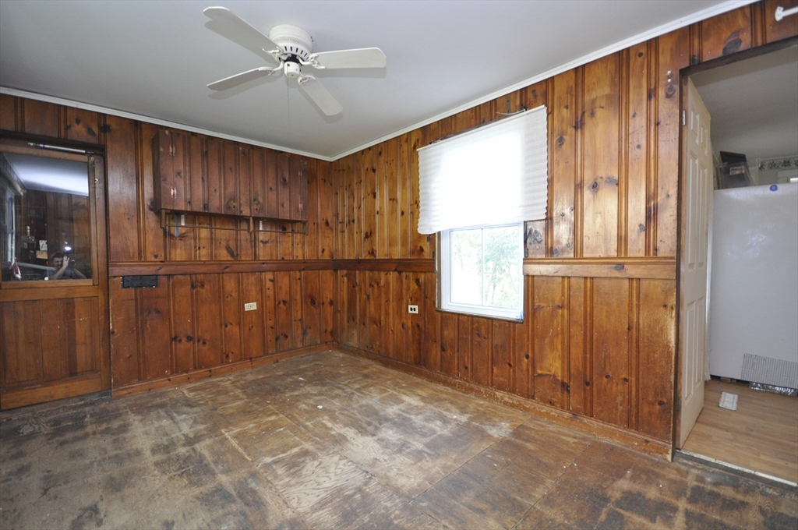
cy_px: 265
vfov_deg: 77.2
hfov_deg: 100.5
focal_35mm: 15
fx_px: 332
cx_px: 399
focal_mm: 10
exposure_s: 1/30
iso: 900
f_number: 4
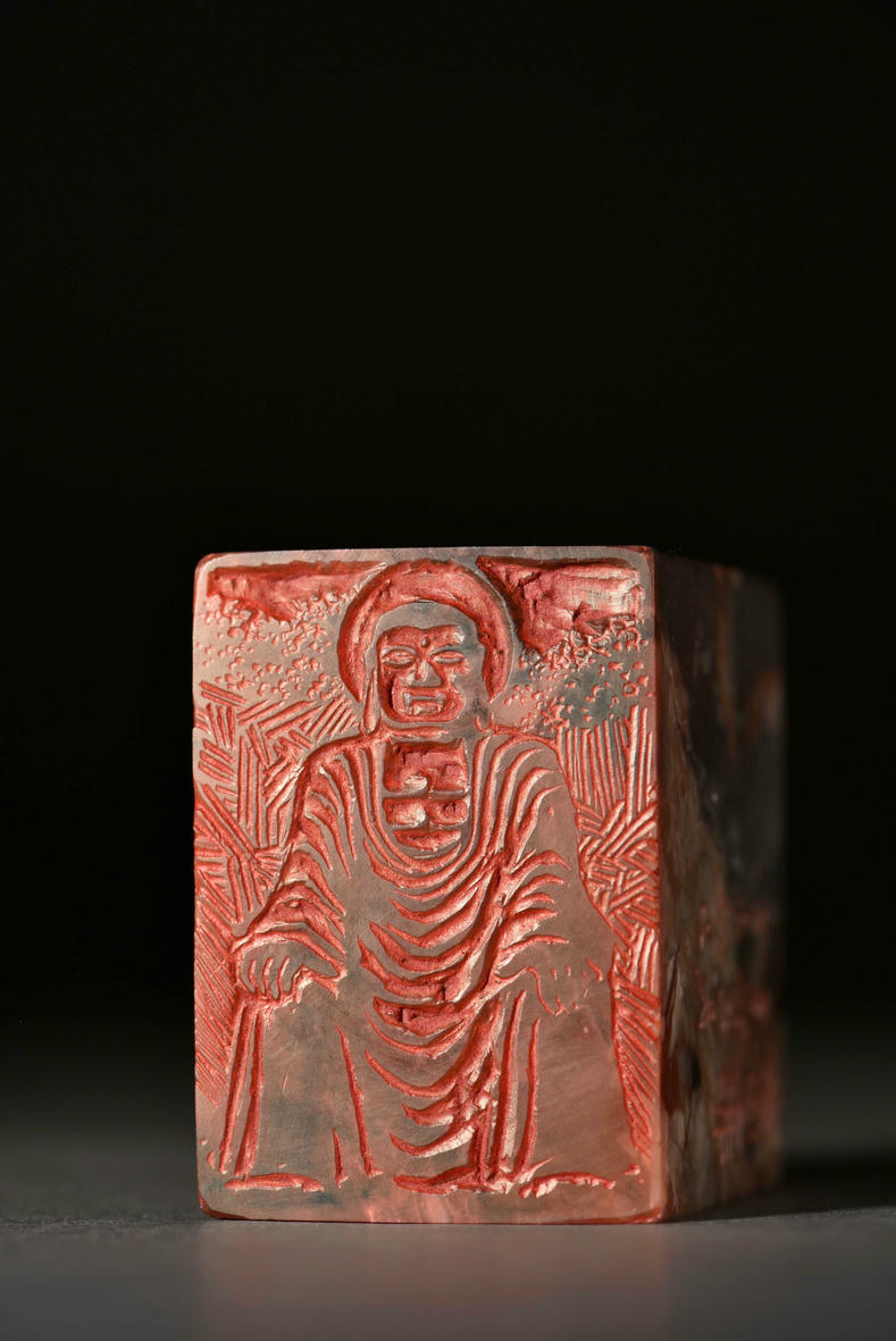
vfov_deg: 19.4
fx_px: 3914
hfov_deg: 13.1
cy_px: 670
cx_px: 448
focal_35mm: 105
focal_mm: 105
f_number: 11
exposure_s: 1/125
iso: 125
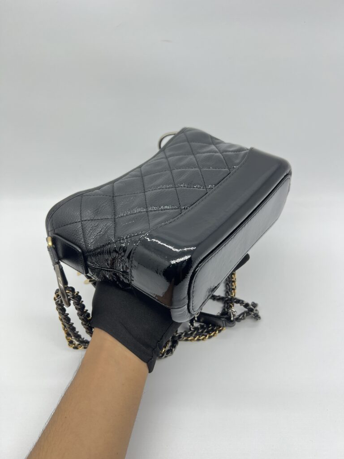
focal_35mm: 26
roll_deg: +2.3
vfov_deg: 67.3
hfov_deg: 53.1
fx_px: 345
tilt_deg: -39.5
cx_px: 172
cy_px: 230
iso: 40
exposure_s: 1/100
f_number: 1.5
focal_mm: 5.7
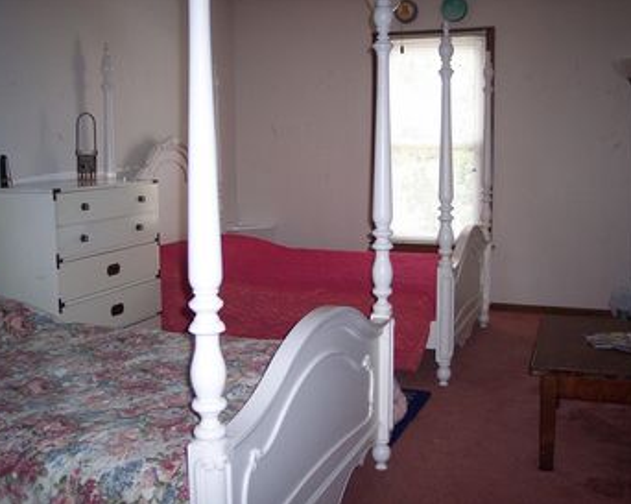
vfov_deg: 36.4
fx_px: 765
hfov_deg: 44.8
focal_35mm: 41
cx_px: 316
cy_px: 251
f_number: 2.8
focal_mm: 8
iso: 140
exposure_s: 1/60
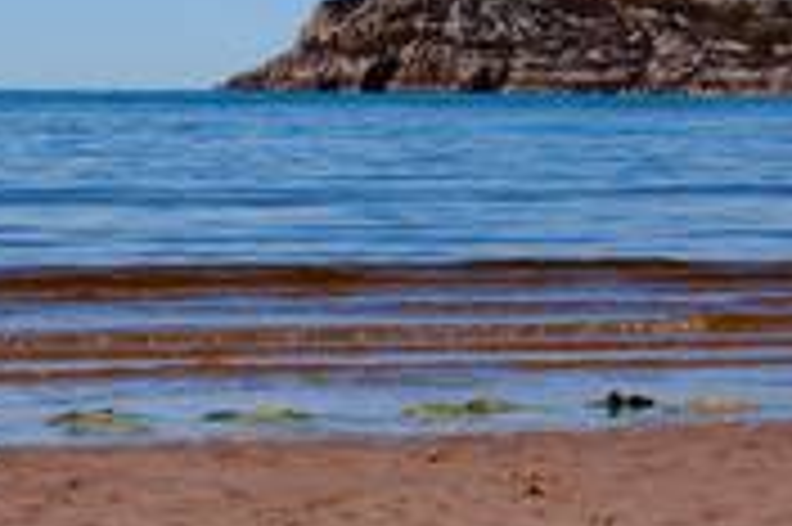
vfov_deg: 6.7
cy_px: 72
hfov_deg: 9.9
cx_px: 904
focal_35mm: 205
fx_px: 4506
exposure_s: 1/1300
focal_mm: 50
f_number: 5.6
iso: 160
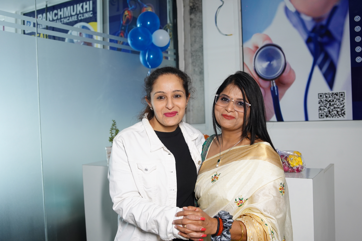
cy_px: 120
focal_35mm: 35
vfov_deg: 37.9
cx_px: 181
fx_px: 352
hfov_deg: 54.4
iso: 1250
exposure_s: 1/100
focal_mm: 35
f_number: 4
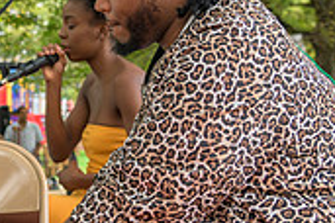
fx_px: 977
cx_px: -67
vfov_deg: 13.0
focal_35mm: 105
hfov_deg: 18.4
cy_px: 77
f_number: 4
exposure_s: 1/200
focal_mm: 31
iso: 400
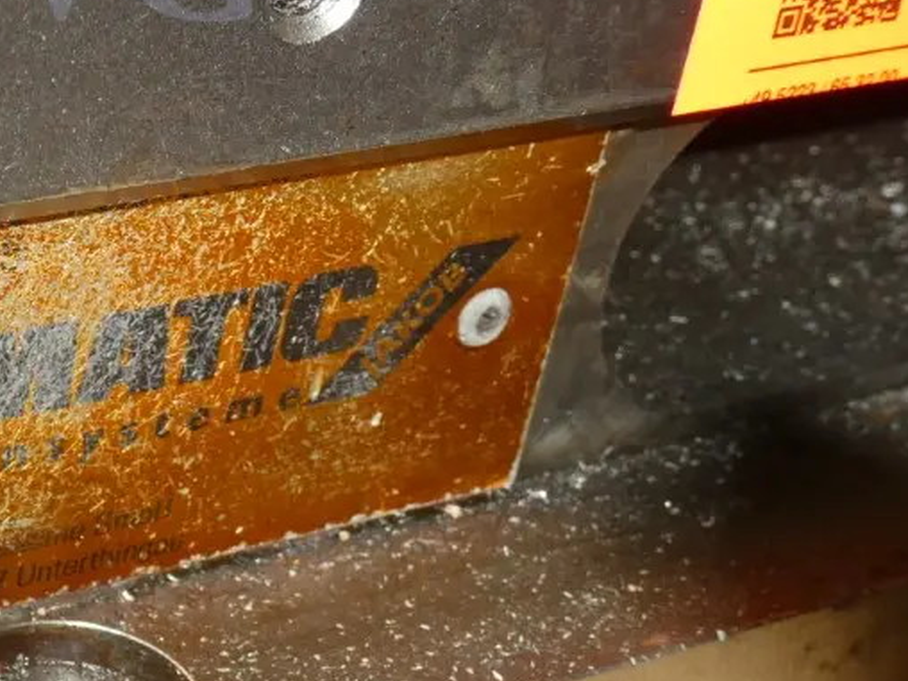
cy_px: 431
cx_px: 129
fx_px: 3017
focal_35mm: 115
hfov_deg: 16.9
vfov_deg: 12.9
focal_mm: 10.3
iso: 160
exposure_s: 1/60
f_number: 4.2
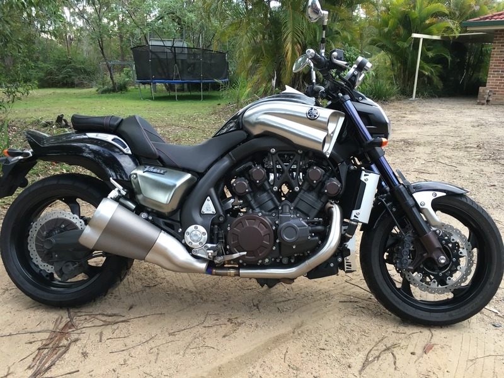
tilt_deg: -15.7
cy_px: 189
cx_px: 252
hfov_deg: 61.7
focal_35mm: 29
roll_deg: -0.8
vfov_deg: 48.2
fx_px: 422
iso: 25
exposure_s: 1/33
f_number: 2.2
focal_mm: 4.15
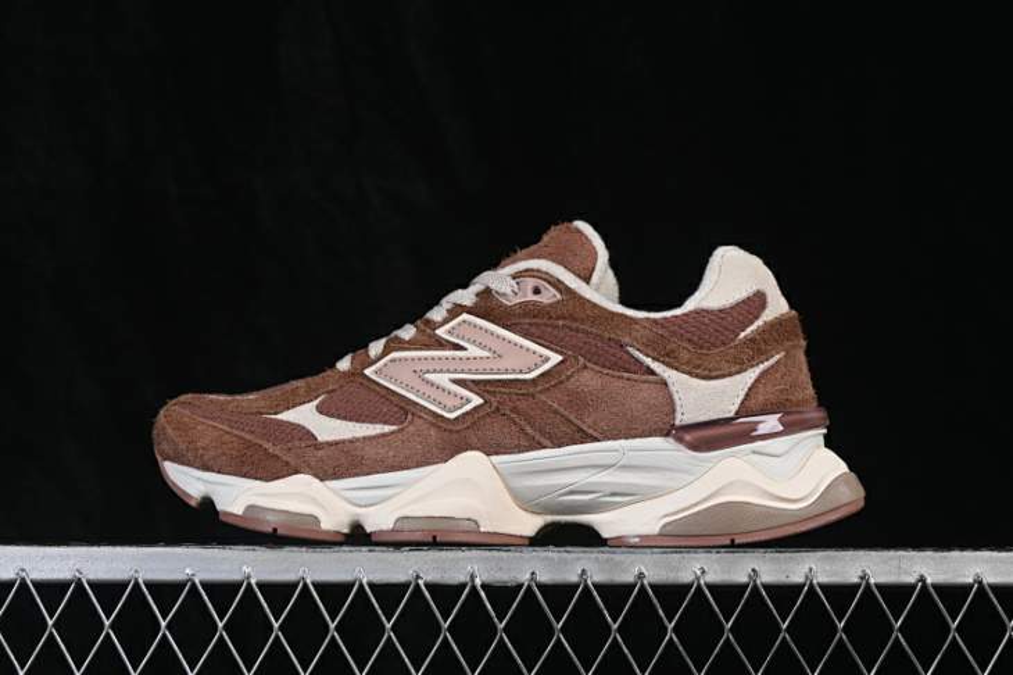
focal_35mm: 75
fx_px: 2109
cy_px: 338
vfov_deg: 18.2
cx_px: 506
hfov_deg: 27.0
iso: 160
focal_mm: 50
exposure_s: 1/80
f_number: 8
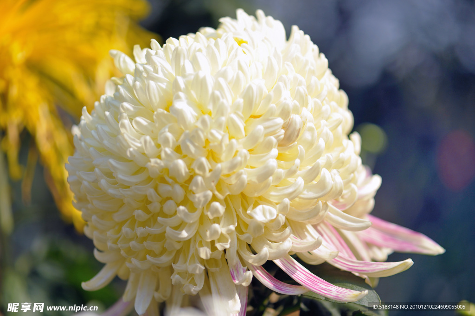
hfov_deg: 19.5
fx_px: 1384
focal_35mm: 105
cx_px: 238
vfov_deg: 13.0
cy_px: 158
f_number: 3.5
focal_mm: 105
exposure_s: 1/2000
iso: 200
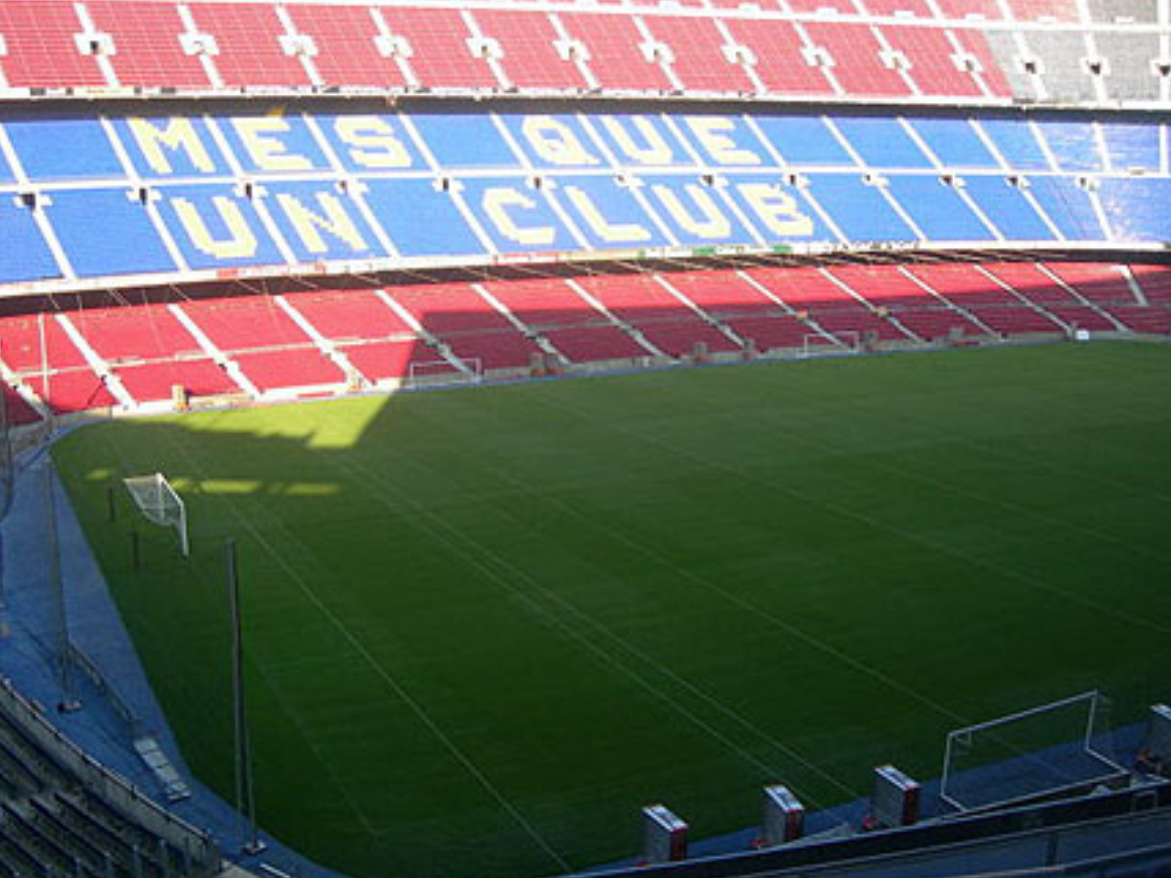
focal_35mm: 40
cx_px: 566
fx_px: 1353
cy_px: 460
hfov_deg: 46.8
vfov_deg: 36.0
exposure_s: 1/230
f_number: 2.8
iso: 50
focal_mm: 7.8
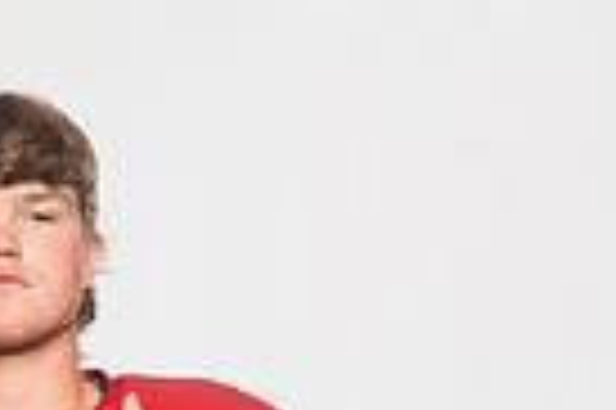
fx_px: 2803
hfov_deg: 12.4
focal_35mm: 164
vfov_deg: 7.7
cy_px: 1009
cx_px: -22
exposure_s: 1/200
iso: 500
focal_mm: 50
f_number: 6.3
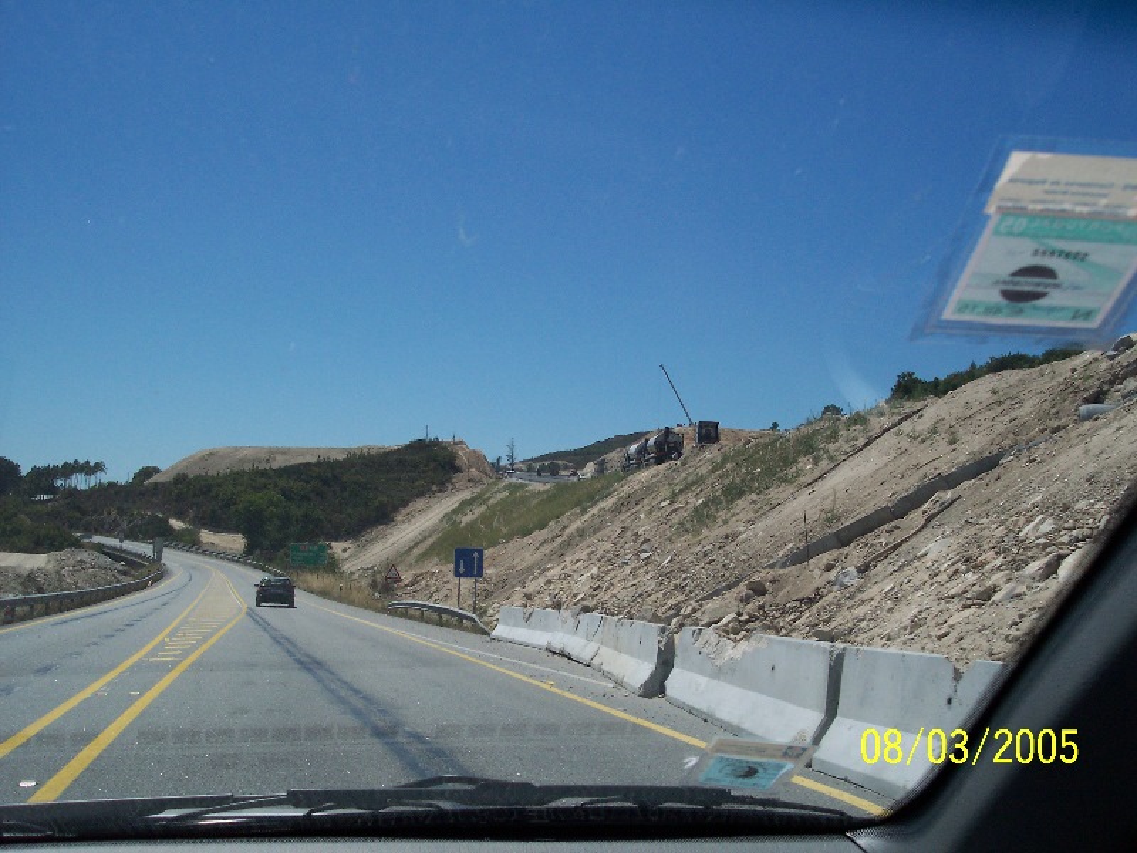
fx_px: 1248
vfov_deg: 37.7
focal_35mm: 38
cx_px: 568
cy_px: 426
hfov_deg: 49.0
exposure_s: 1/1000
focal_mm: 8
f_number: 4.8
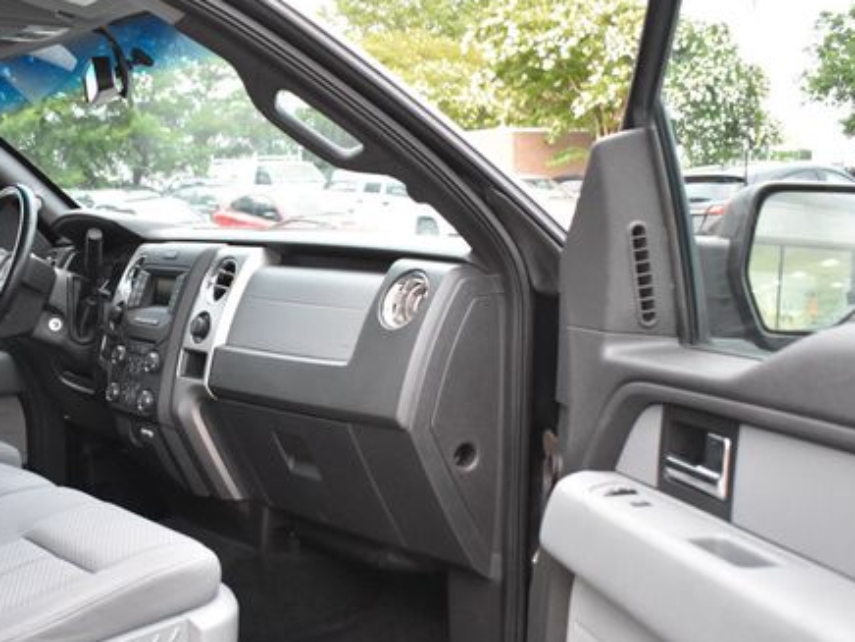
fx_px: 1203
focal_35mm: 49
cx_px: 316
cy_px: 412
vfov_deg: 29.7
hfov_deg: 38.9
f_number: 3.8
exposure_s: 1/100
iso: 3200
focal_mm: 23
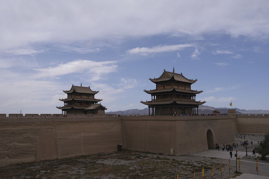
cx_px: 134
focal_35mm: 35
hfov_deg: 54.4
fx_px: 262
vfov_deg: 37.9
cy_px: 90
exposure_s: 1/500
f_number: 8
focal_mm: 23
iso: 160
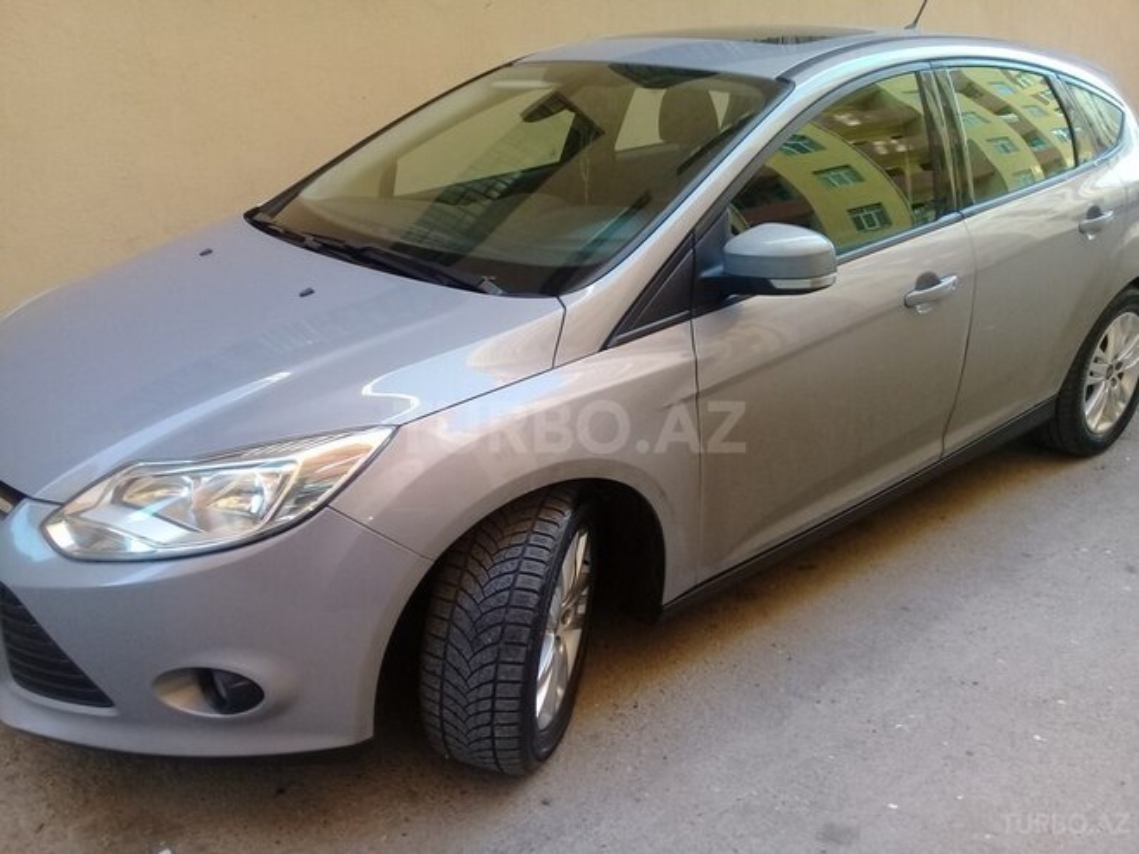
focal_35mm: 31
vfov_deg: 45.4
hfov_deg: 58.4
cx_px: 570
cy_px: 427
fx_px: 1020
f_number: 2.2
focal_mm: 3.3
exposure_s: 1/50
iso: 80
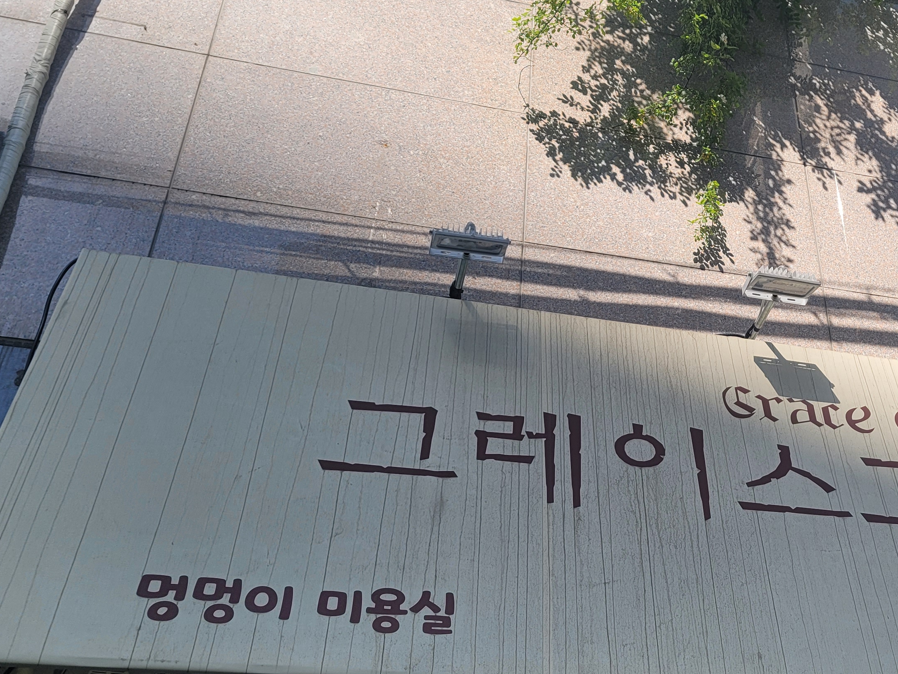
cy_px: 325
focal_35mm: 46
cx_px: 716
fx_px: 1193
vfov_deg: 31.5
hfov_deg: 39.6
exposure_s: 1/736
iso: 20
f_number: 1.8
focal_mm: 7
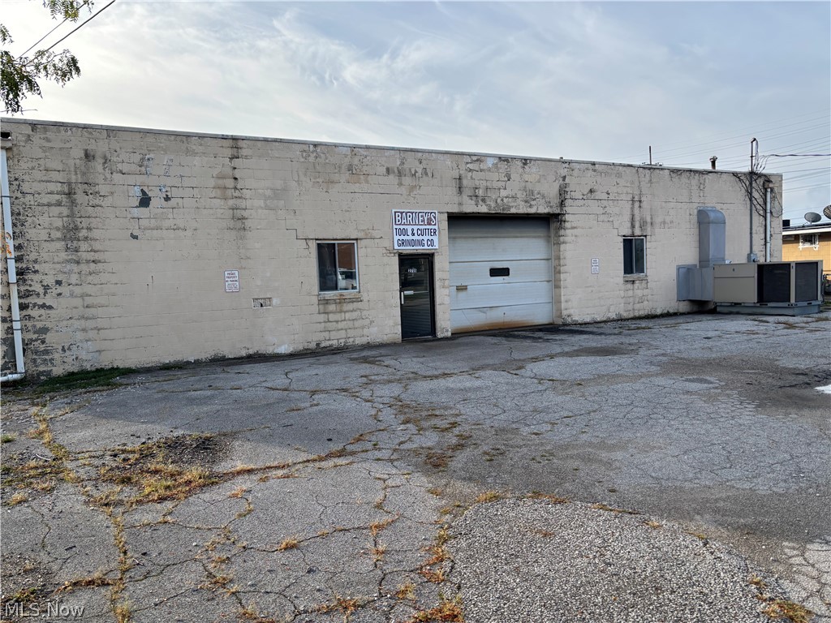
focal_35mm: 26
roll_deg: +2.4
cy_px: 312
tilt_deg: -2.6
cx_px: 416
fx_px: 624
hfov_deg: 67.3
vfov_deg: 53.1
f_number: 1.6
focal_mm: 5.96
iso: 50
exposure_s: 1/1477
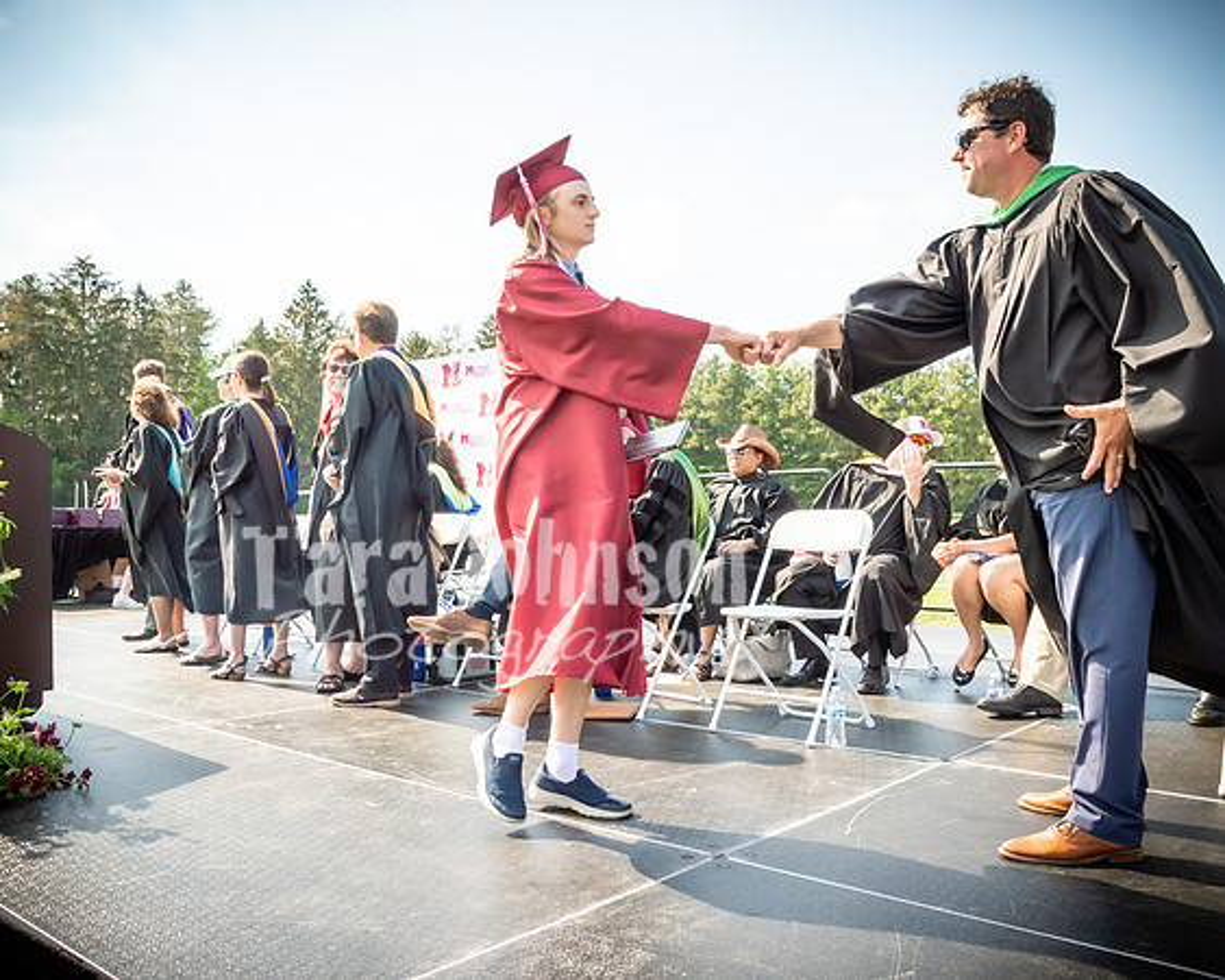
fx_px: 1042
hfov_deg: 60.9
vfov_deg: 50.3
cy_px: 490
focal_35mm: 29
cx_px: 612
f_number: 7.1
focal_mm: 17
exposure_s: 1/500
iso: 200
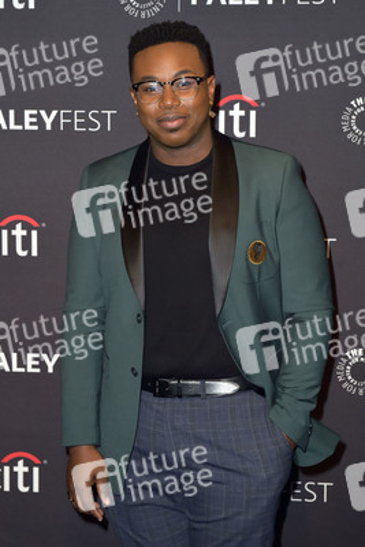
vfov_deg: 28.8
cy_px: 274
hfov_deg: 19.5
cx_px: 182
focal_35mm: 70
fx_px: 1064
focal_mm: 70
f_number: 6.3
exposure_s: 1/320
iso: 500
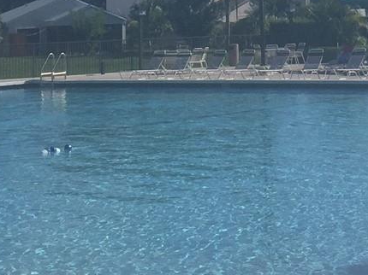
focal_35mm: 108
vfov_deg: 12.9
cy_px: -155
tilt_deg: +9.2
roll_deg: +1.9
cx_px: 264
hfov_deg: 18.1
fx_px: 1147
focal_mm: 4.15
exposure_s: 1/3597
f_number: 2.2
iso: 32
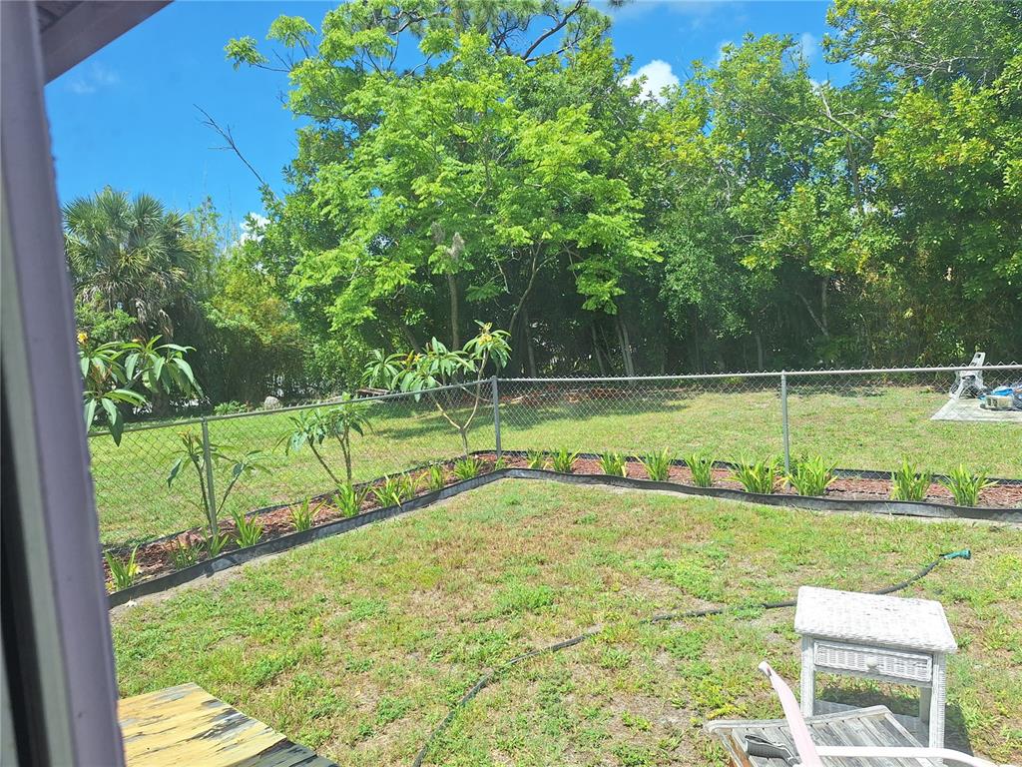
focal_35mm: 23
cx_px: 511
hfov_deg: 73.9
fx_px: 679
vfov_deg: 58.9
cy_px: 384
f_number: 1.8
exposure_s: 1/1992
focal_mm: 5.54
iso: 40
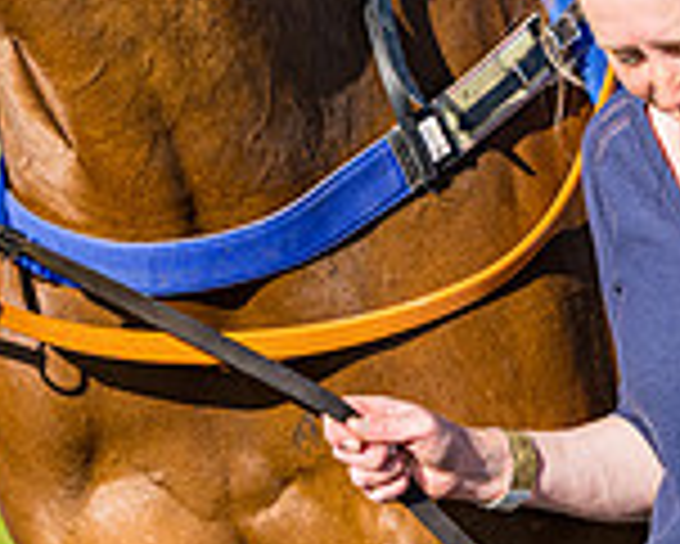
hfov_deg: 5.5
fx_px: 7089
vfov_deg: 4.4
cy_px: 132
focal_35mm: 352
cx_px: 391
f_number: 4
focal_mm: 75
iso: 200
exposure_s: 1/2000
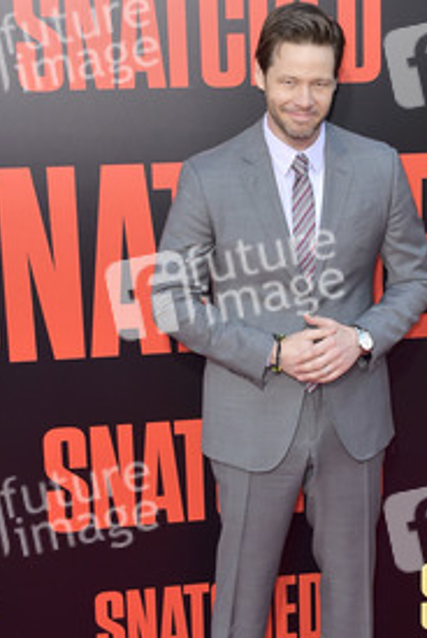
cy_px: 401
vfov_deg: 32.7
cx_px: 294
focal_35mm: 61
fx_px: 1082
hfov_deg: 22.2
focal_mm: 42
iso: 500
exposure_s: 1/320
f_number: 6.3
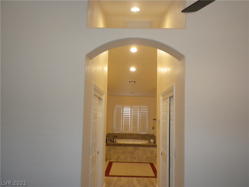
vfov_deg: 38.7
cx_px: 124
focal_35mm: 37
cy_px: 94
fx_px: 266
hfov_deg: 50.1
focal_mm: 6.6
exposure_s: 1/52.4
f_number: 3.5
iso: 400
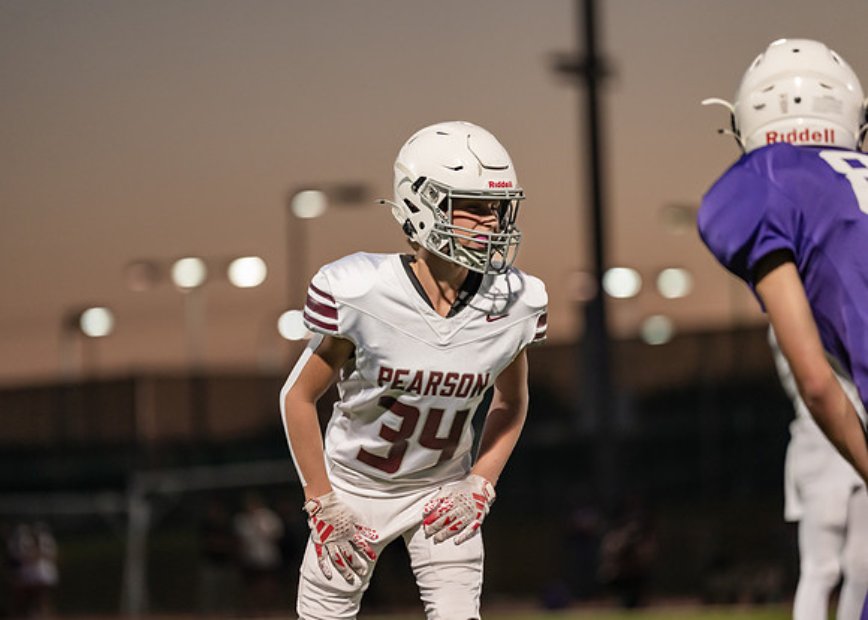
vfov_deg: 6.7
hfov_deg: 9.4
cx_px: 434
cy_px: 310
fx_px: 5279
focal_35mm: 214
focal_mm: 200
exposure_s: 1/1250
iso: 3200
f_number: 2.8
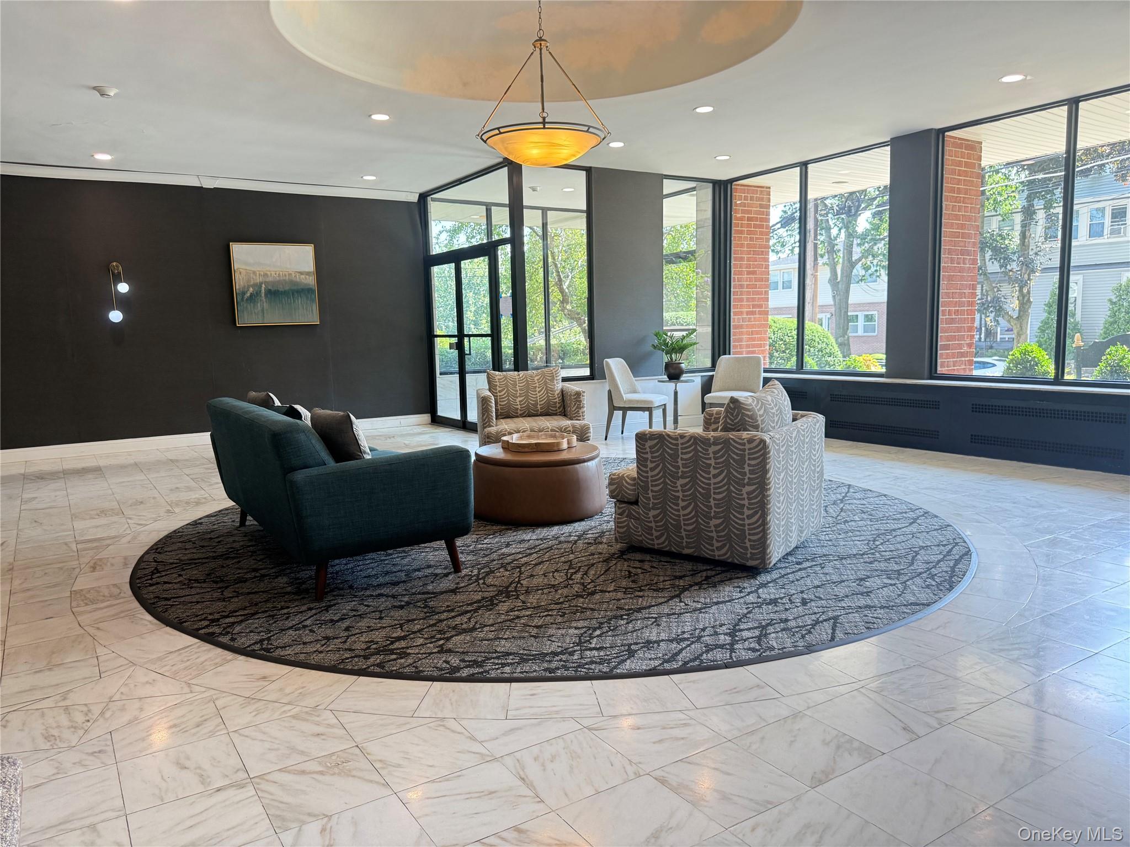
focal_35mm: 24
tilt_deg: -6.6
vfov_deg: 56.8
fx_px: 783
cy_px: 424
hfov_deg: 71.6
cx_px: 565
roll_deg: +1.2
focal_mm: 6.76
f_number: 1.78
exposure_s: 1/172
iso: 200
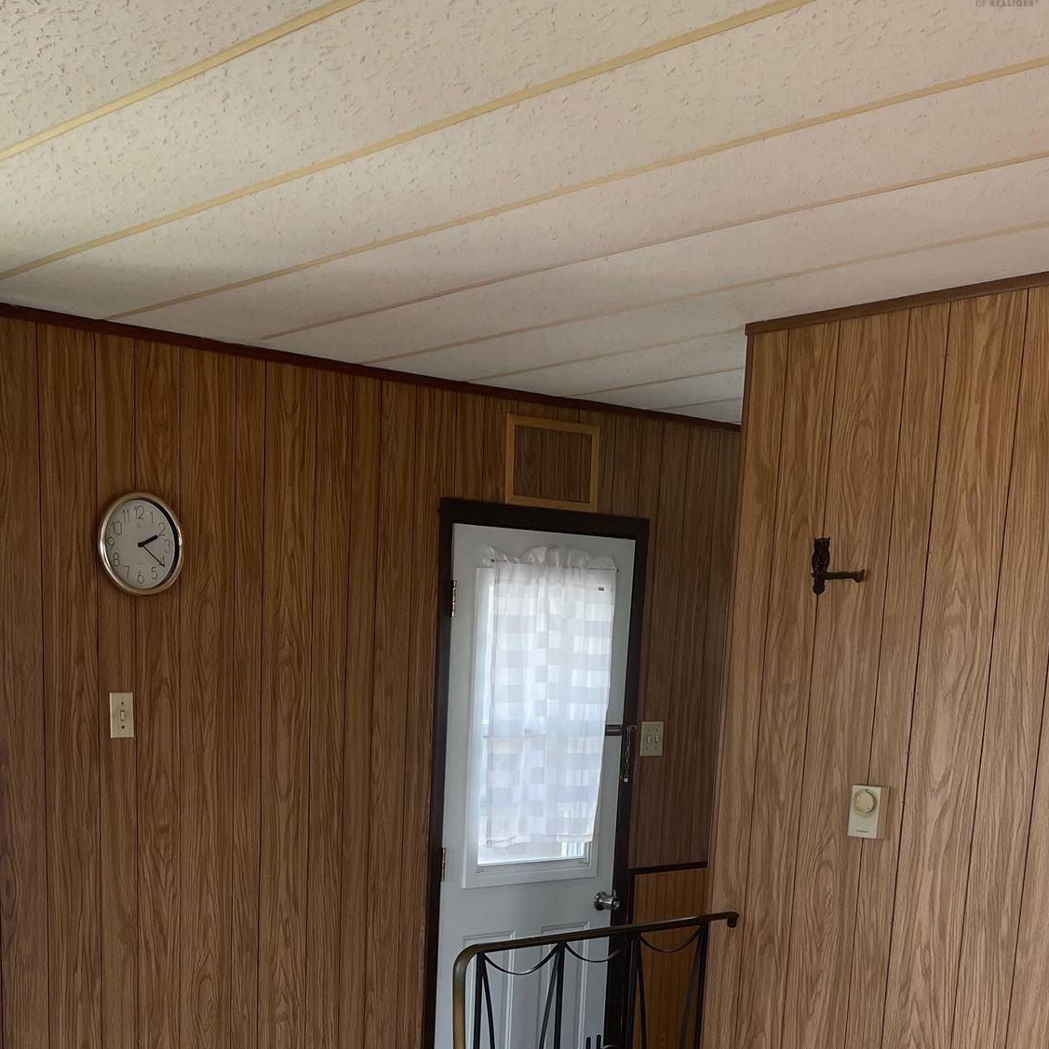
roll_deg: -0.5
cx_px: 288
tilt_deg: -11.1
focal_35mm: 47
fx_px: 1611
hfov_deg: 35.4
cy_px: 988
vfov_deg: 33.7
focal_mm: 4.2
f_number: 1.6
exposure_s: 1/121
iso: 64
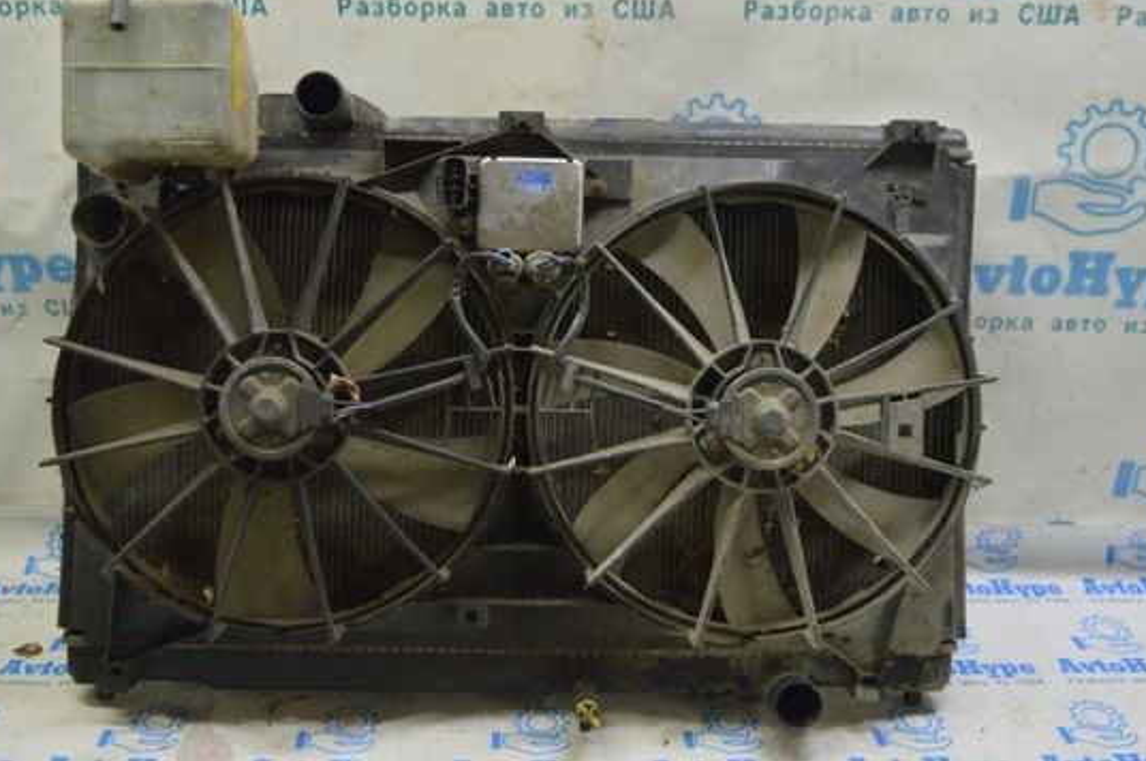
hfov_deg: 51.2
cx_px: 522
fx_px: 1195
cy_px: 309
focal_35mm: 38
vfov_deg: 35.2
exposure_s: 1/20
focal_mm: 21
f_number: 5.6
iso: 400
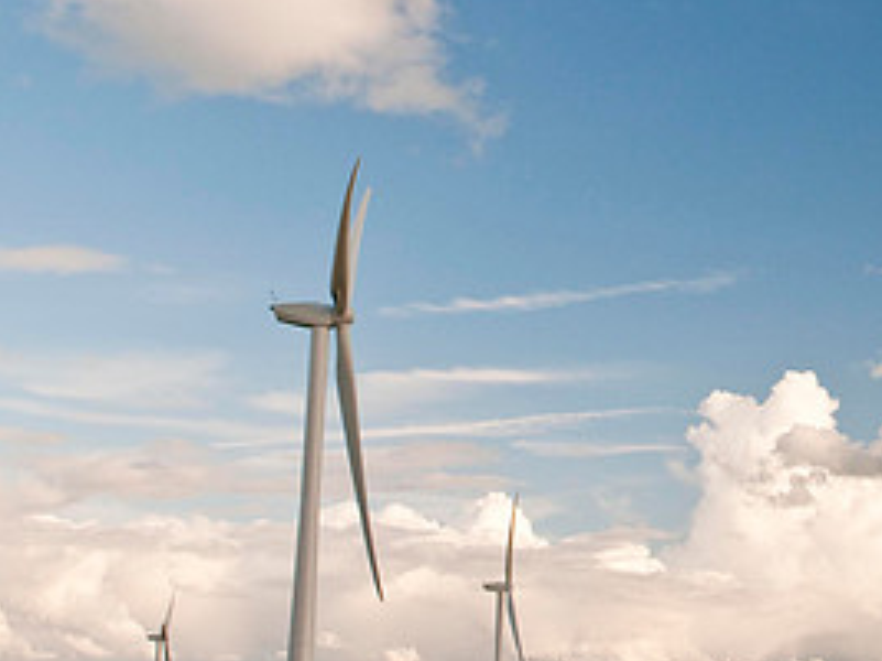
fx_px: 1910
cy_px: 203
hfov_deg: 25.2
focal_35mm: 75
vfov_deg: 19.5
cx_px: 796
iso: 200
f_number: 11
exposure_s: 1/60
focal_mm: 24
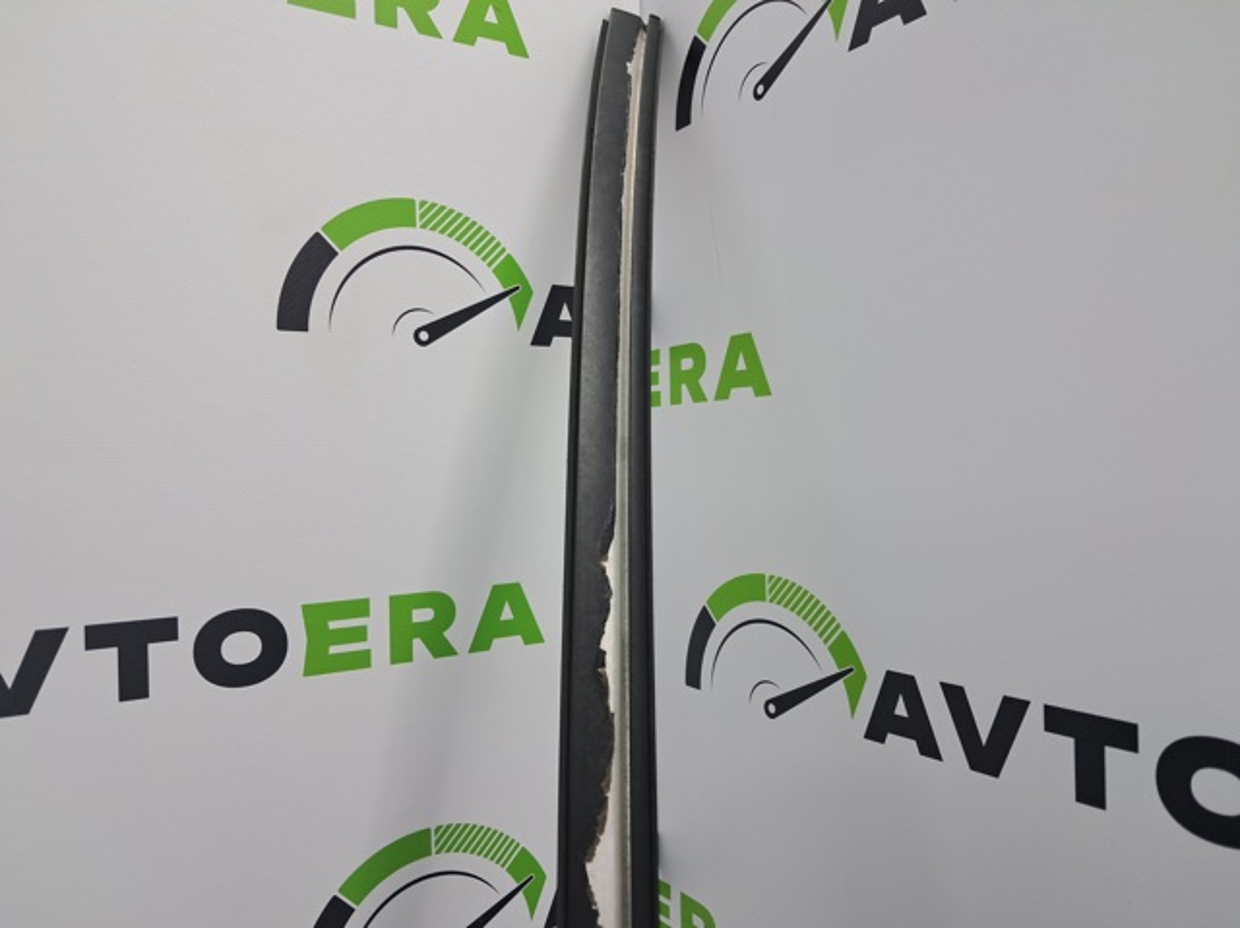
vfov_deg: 51.3
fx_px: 966
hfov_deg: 65.4
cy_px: 464
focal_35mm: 27
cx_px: 620
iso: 50
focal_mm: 4
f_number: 1.8
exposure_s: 1/50
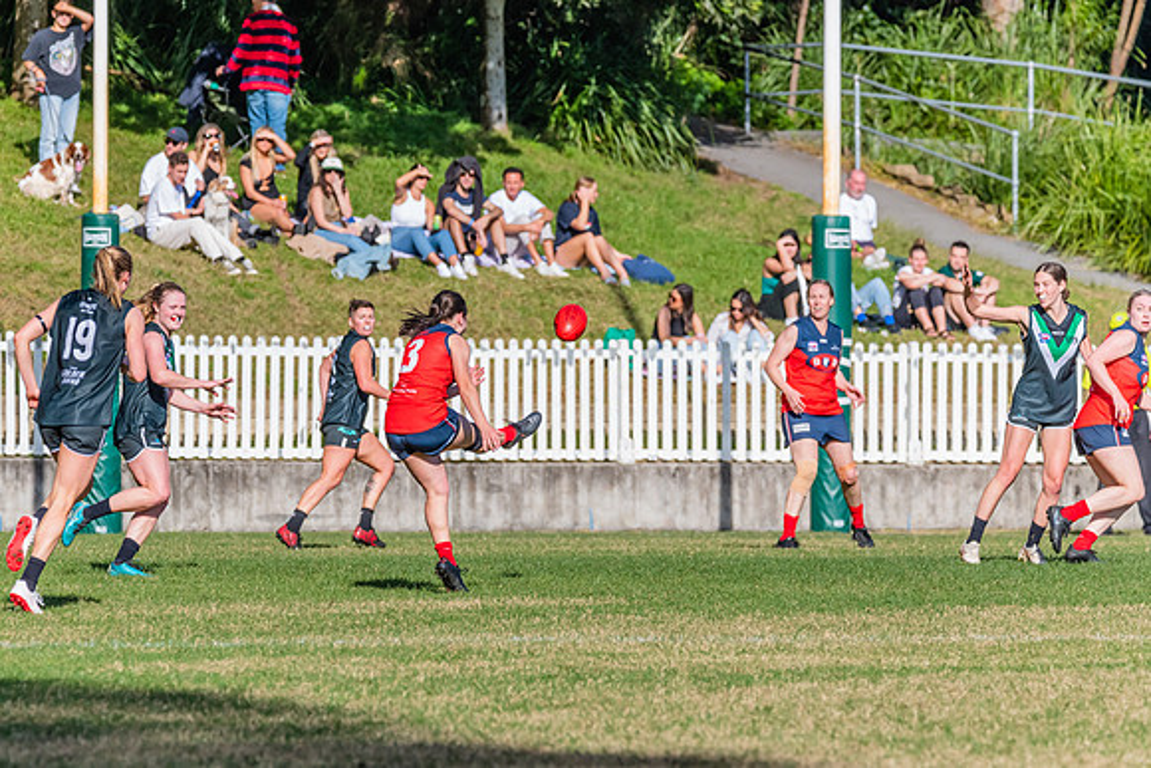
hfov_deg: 5.0
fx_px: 13166
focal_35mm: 412
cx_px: 475
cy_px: 448
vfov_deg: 3.3
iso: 800
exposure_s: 1/1600
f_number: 10
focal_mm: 350
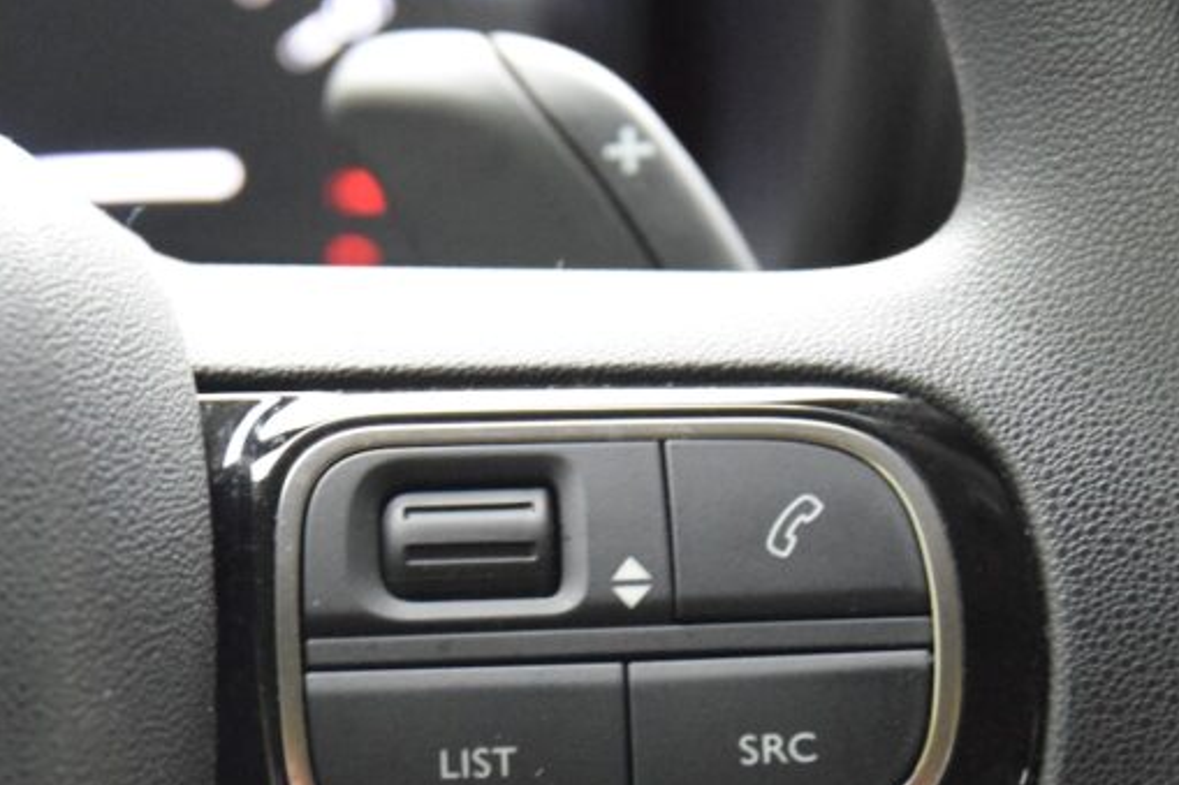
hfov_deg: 13.1
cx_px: 331
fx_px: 5140
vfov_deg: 8.7
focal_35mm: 157
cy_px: 603
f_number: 5
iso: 6400
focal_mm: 52
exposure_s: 1/40
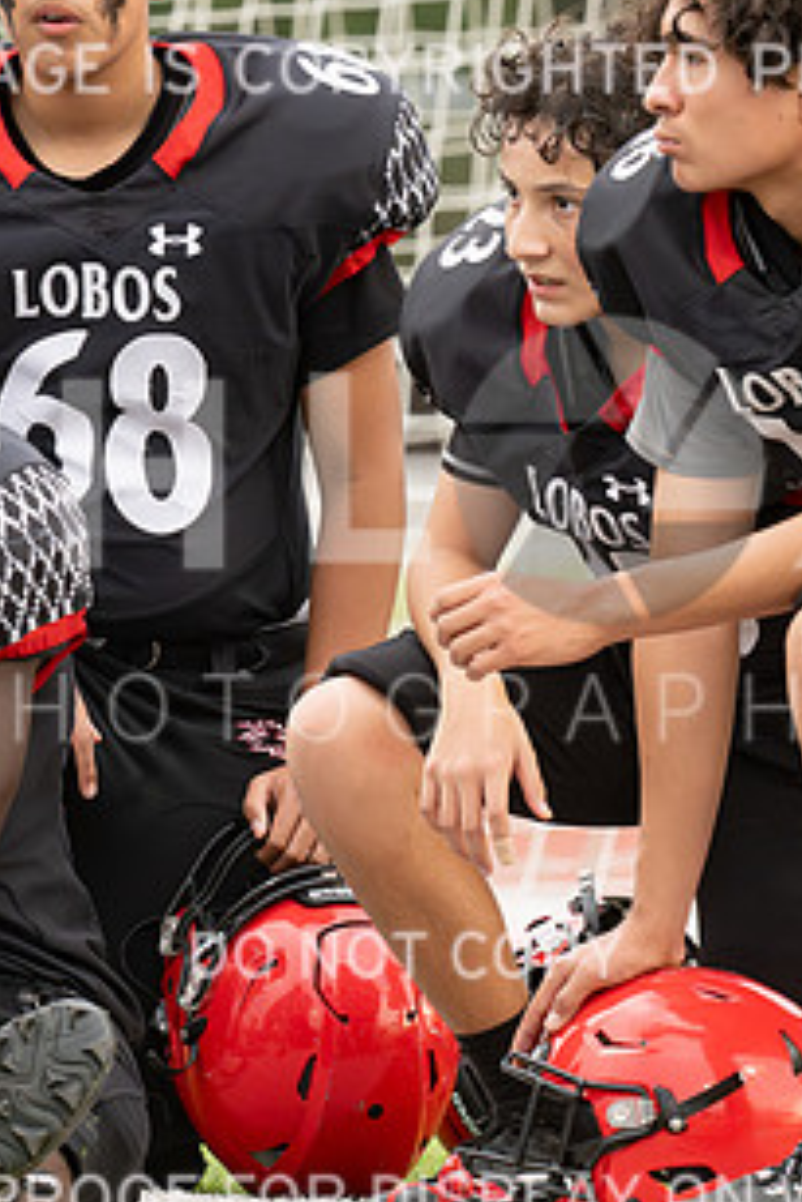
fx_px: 37816
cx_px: -148
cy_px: 535
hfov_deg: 1.2
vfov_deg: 1.8
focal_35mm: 1133
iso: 2500
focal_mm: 400
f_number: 7.1
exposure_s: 1/1000
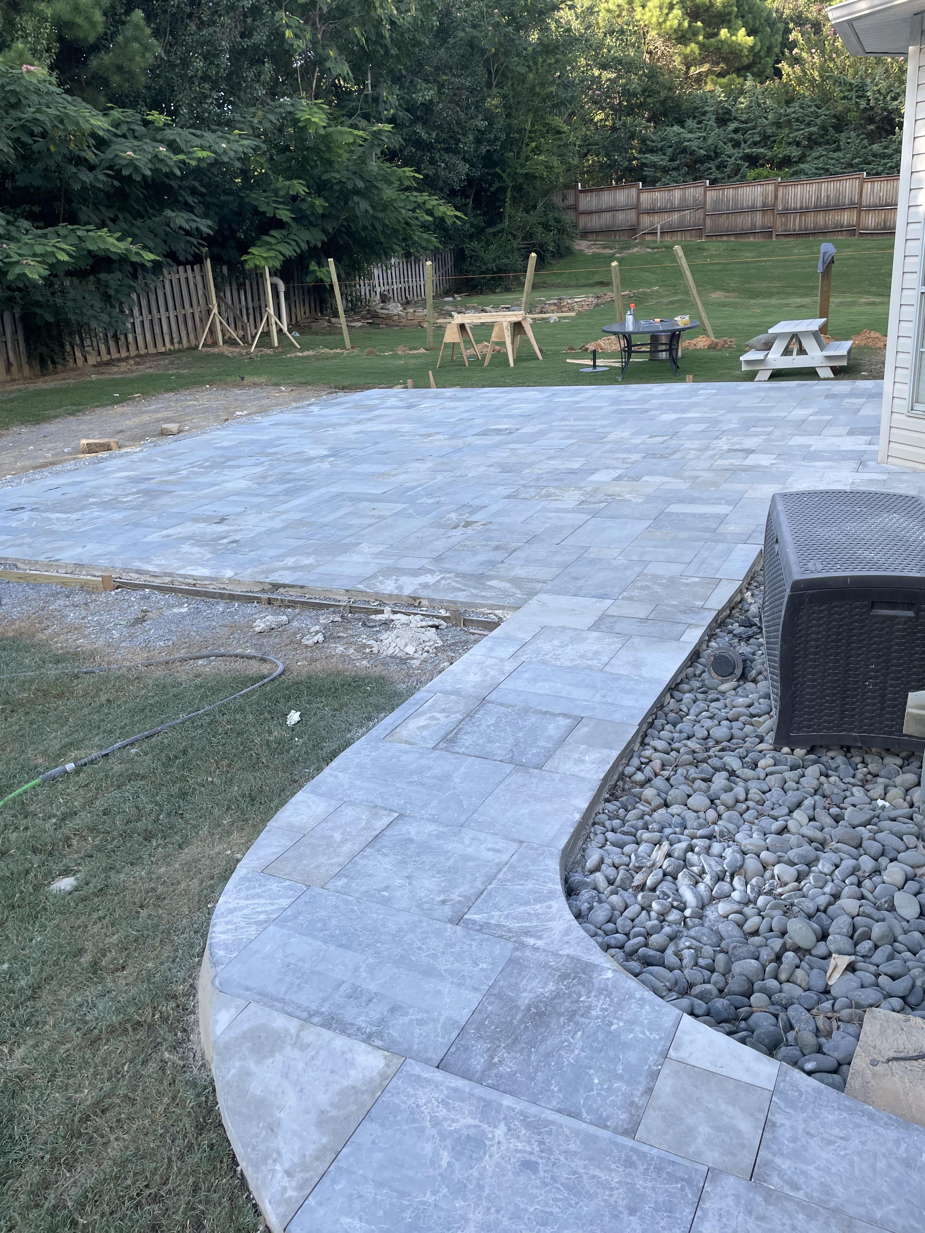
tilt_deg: -19.7
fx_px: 926
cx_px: 462
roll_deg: +3.7
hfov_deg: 53.1
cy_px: 616
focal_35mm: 26
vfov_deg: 67.3
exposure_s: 1/467
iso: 32
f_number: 1.6
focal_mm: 4.2
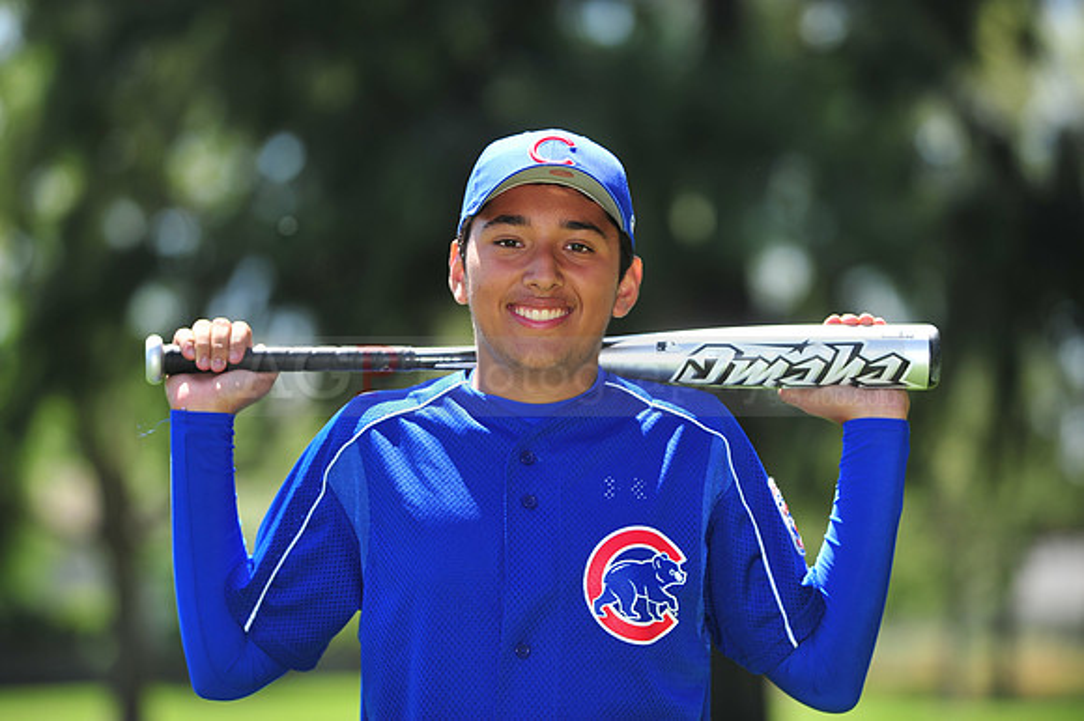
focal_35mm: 200
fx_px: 6019
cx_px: 542
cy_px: 360
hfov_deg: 10.3
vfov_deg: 6.9
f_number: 4.5
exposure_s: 1/640
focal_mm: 200
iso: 200
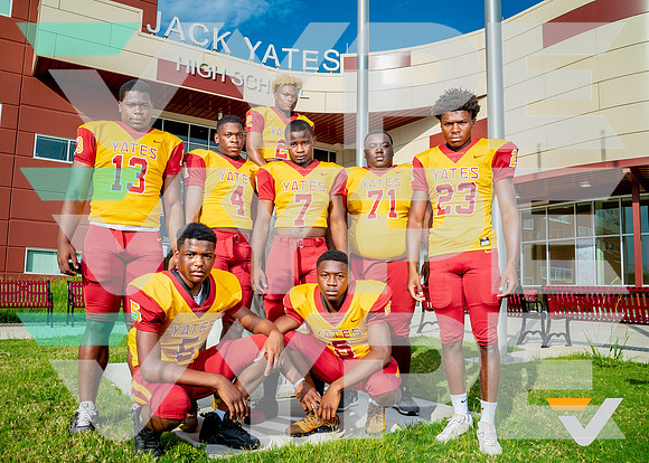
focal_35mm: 28
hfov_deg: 65.0
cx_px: 286
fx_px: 508
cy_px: 242
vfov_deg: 49.0
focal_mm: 24
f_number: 11
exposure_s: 1/125
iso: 100
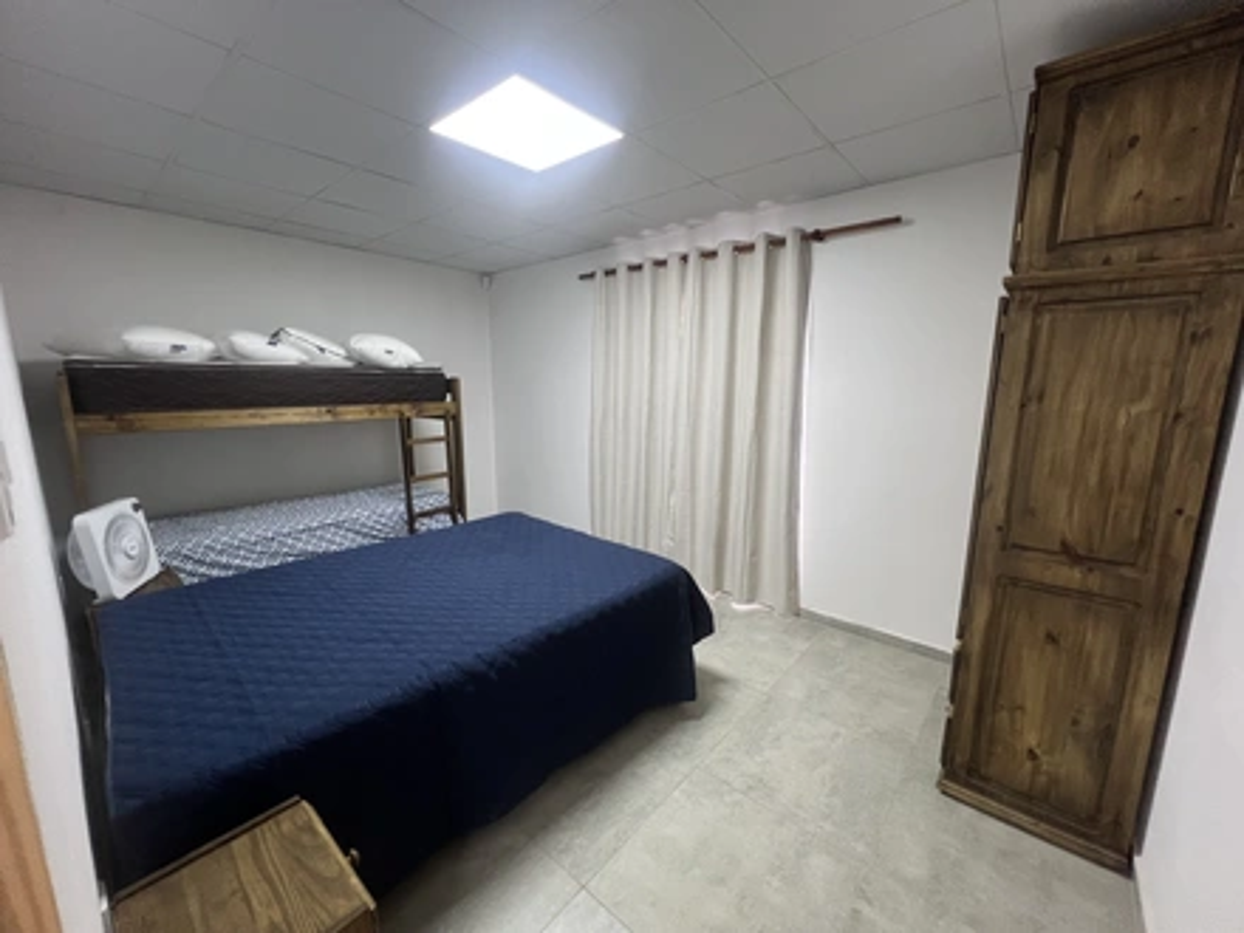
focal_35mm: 13
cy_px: 466
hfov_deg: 106.2
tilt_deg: -10.1
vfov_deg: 89.9
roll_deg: -0.1
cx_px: 622
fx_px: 467
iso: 250
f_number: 1.8
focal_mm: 1.57
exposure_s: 1/83
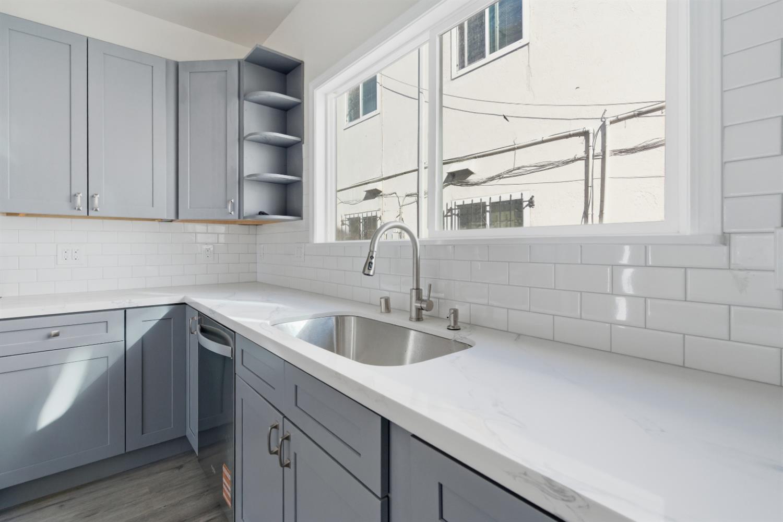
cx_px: 392
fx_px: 348
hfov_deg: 96.7
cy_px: 261
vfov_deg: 73.7
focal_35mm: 16
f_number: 10
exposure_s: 1/250
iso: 320
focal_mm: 16
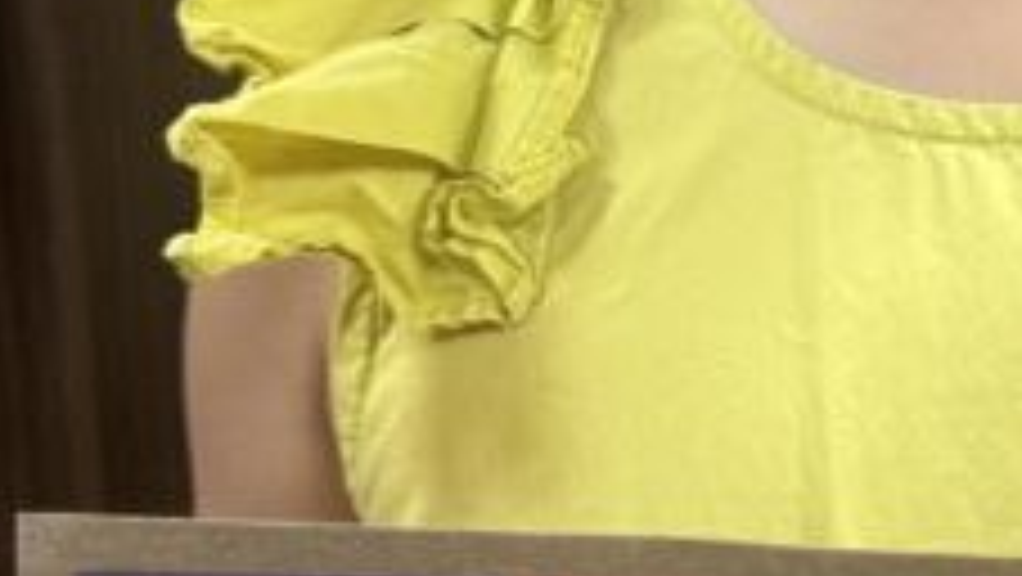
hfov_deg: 17.8
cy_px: 144
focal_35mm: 115
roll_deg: +3.0
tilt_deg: -11.6
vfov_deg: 10.5
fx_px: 3118
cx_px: 1180
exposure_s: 1/50
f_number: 1.78
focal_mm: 6.76
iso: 125
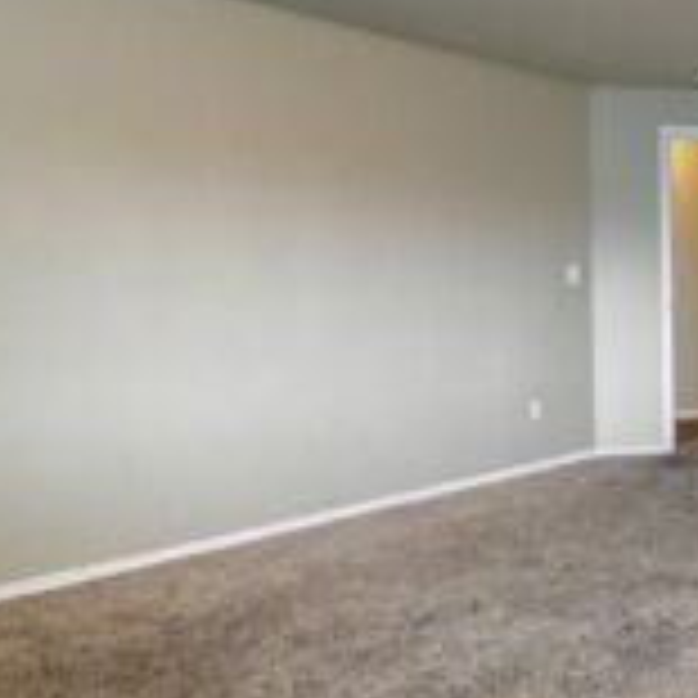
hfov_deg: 39.0
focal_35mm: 33
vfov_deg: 49.6
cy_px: 299
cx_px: 802
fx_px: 753
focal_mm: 10
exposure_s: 1/5
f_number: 11
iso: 3200
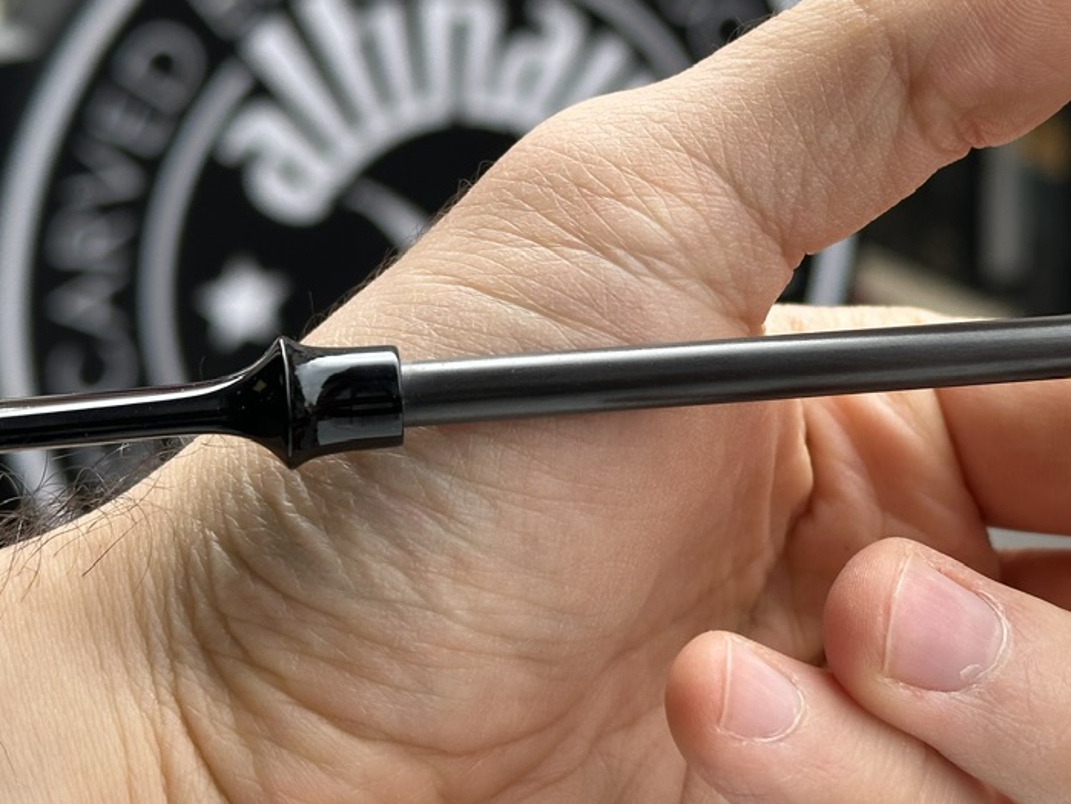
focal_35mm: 88
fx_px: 2724
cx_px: 735
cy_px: 247
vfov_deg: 16.7
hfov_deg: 22.1
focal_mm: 6.86
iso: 64
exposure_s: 1/1157
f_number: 1.78
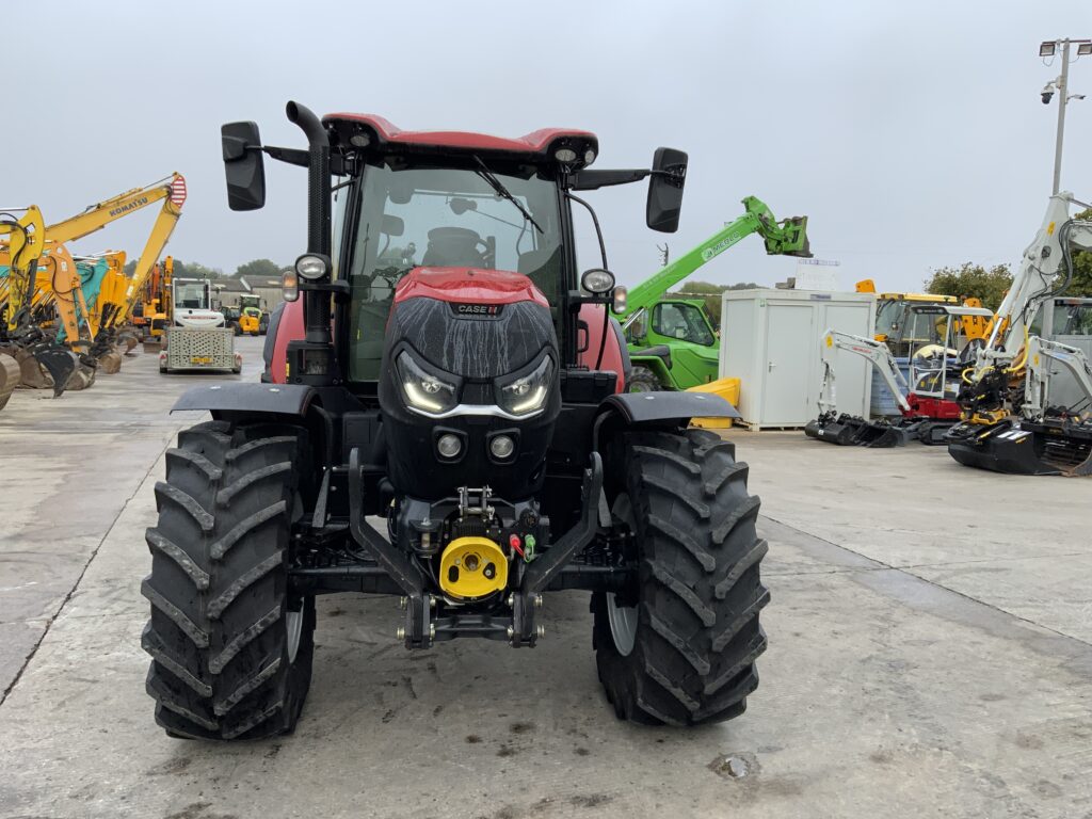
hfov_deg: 61.7
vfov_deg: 48.2
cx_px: 546
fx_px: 915
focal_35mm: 29
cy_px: 410
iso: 16
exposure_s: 1/248
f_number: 1.8
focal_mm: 3
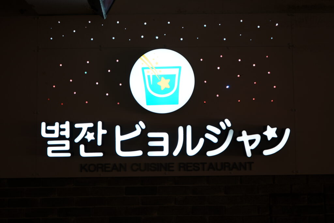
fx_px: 362
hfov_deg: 49.5
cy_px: 112
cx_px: 167
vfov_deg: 34.2
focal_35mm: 39
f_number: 4.5
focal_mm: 39
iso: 250
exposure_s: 1/40
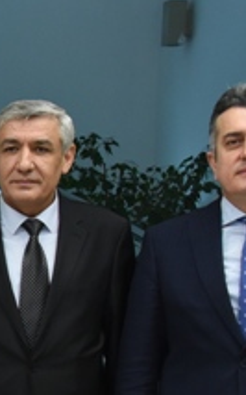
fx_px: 1889
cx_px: -479
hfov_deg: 6.8
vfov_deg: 11.6
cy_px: 486
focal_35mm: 176
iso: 1600
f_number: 5.6
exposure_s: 1/125
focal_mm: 34
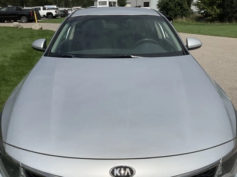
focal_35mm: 29
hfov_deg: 61.7
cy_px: 88
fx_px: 199
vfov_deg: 48.2
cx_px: 118
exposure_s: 1/7407
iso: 25
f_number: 1.8
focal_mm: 3
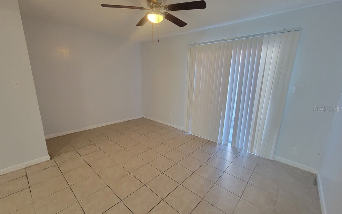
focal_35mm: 14
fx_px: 130
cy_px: 109
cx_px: 172
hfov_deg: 105.3
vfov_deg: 78.6
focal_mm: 2.2
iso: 250
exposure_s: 1/60
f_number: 2.2
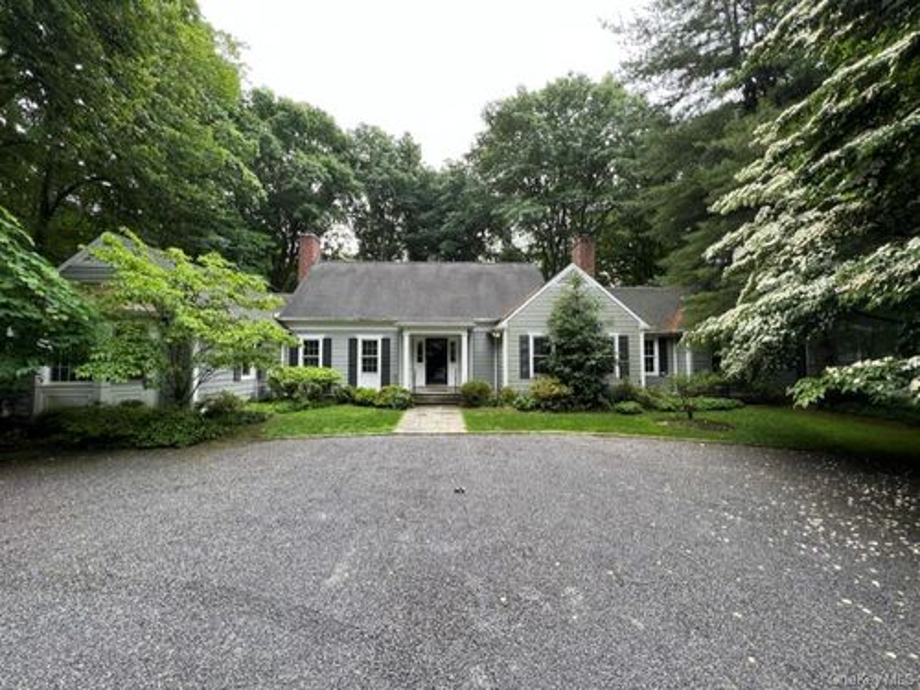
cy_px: 345
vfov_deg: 89.9
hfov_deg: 106.2
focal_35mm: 13
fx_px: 346
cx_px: 460
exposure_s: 1/150
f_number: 1.8
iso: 32
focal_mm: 1.57
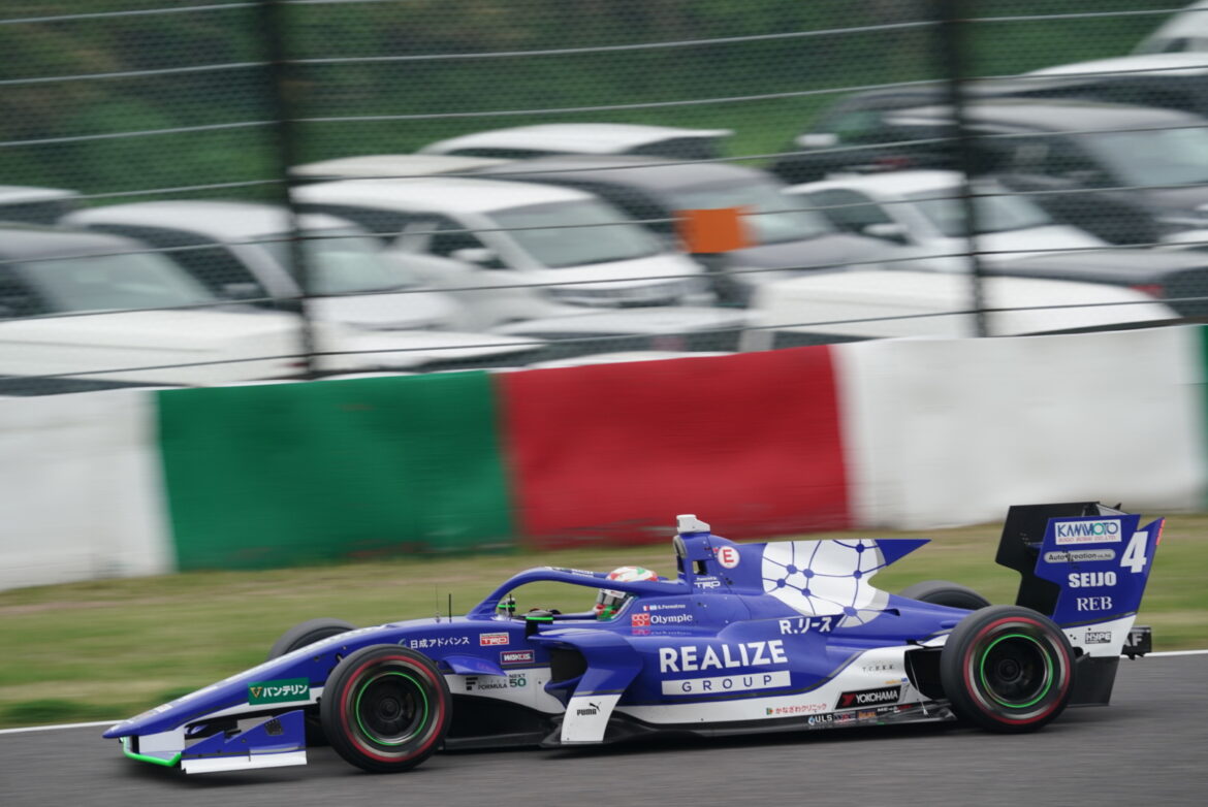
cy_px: 404
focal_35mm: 553
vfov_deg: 2.5
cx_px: 604
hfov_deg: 3.7
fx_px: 18569
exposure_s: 1/200
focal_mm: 553
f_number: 10
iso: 400
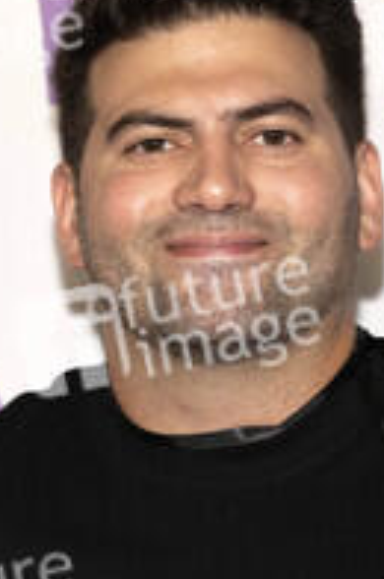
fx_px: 3934
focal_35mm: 245
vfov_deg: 8.4
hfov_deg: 5.6
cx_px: 254
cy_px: 476
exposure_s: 1/200
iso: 800
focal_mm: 120
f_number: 6.3
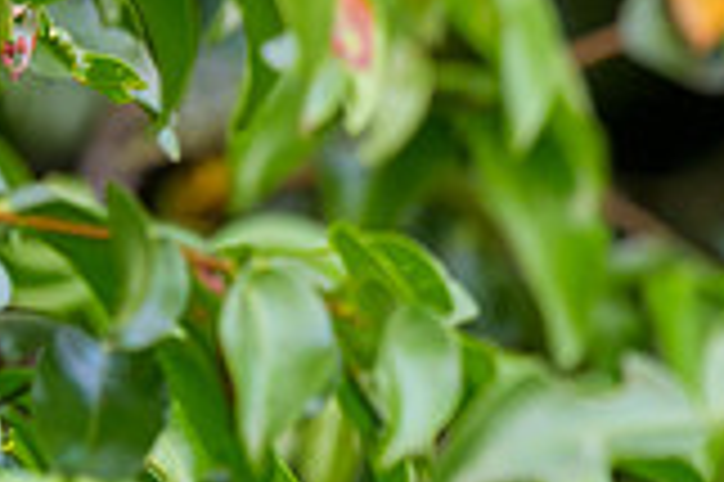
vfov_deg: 0.4
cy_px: 284
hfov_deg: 0.7
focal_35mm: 3115
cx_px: 1273
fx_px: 62581
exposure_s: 1/1000
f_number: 2.8
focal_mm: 400
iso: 3600
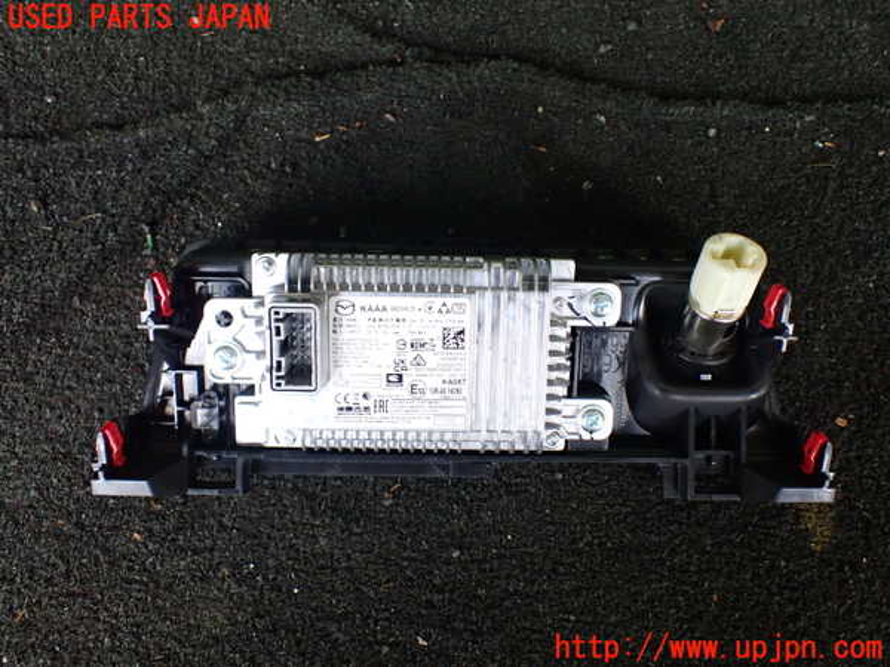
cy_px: 334
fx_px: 771
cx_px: 445
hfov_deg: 60.0
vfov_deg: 46.8
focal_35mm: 30
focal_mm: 5.4
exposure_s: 1/100
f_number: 2.3
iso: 800
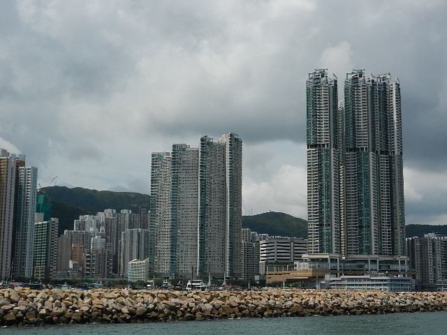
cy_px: 168
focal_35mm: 53
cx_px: 224
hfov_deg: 36.2
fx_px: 684
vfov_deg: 27.5
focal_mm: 9.4
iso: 160
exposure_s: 1/640
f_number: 8.8
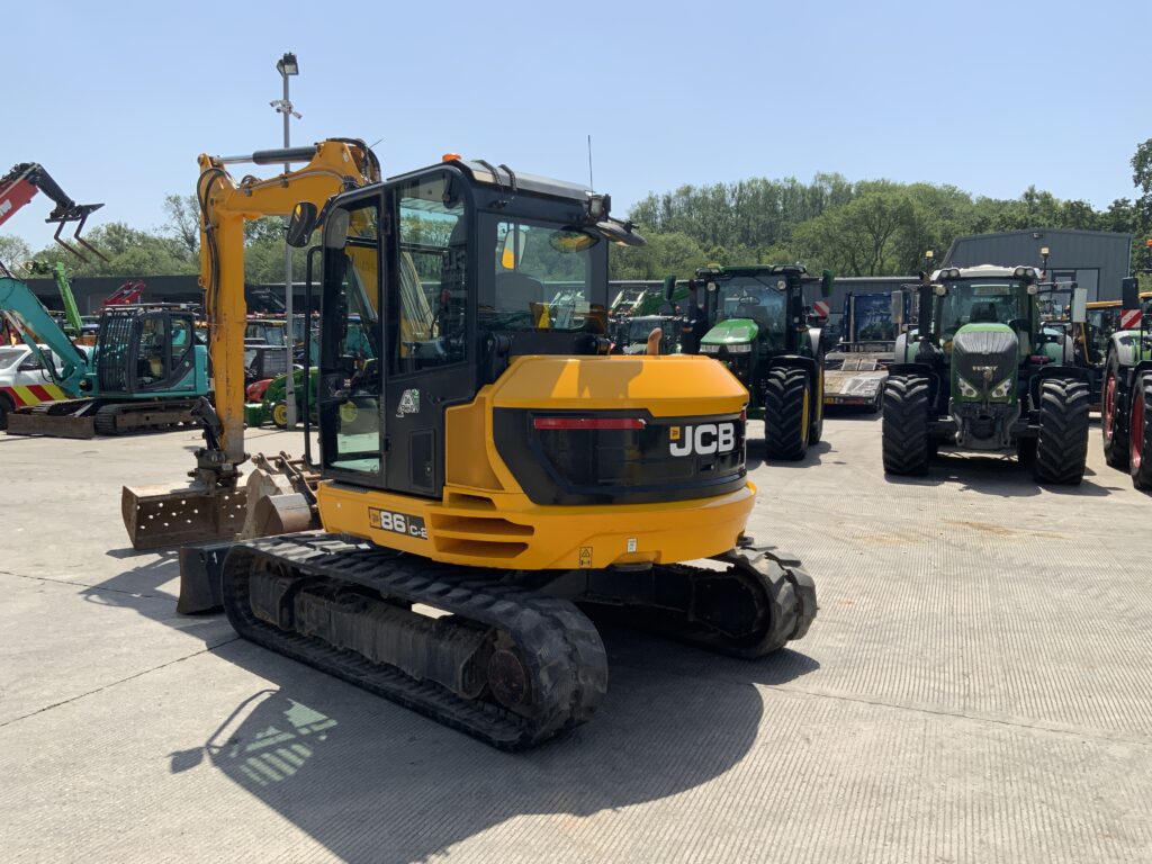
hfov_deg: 61.7
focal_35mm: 29
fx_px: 965
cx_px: 576
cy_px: 432
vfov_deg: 48.2
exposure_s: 1/2058
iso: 16
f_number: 1.8
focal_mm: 3
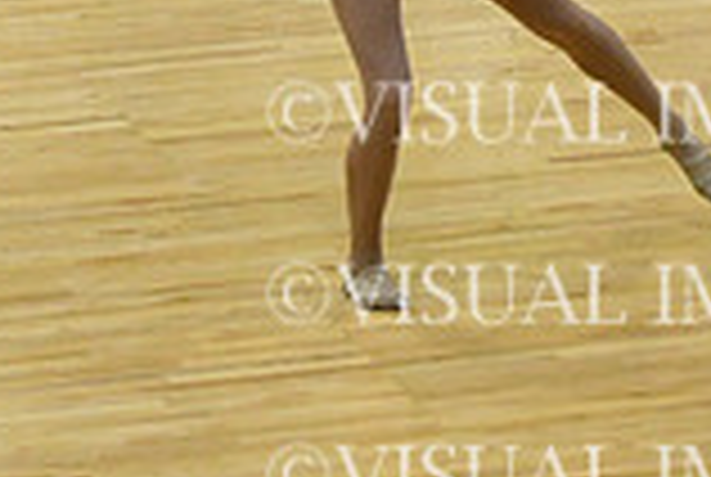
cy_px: -160
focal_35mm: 385
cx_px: 918
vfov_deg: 3.6
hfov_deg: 5.3
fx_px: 7618
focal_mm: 70
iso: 5000
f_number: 4
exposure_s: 1/500
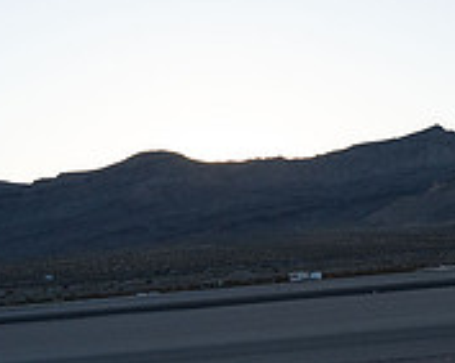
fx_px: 995
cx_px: 709
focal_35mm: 74
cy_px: 212
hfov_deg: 21.1
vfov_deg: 20.6
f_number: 6.3
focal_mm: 24
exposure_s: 1/2000
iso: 1250
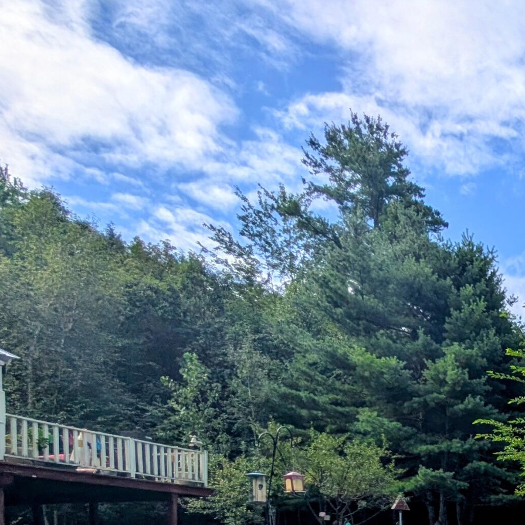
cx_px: 731
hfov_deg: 32.8
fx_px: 532
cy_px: 552
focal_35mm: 31
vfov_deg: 43.2
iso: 51
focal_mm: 2.02
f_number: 1.7
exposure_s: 1/4505
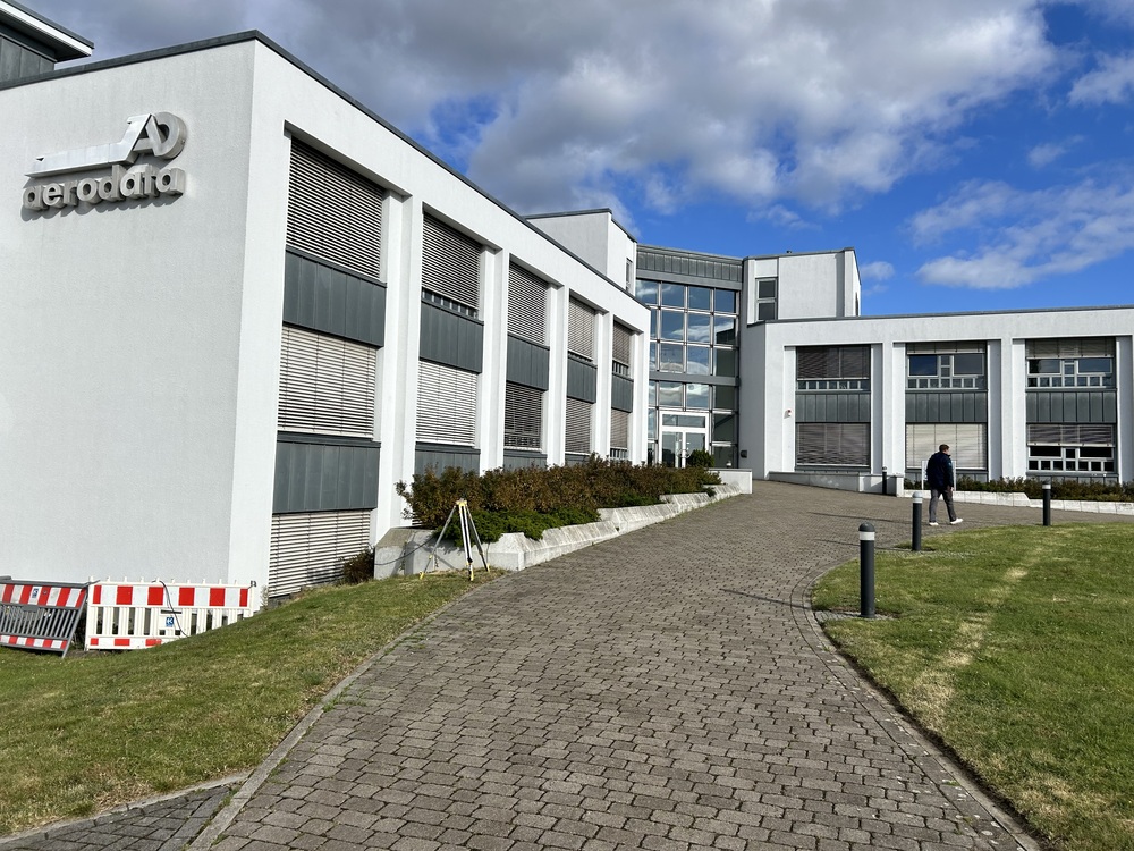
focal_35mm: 26
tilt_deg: +6.4
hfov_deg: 67.3
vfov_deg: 53.1
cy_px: 426
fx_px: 852
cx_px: 567
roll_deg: -0.2
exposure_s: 1/5882
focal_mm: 5.7
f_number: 1.5
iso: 50
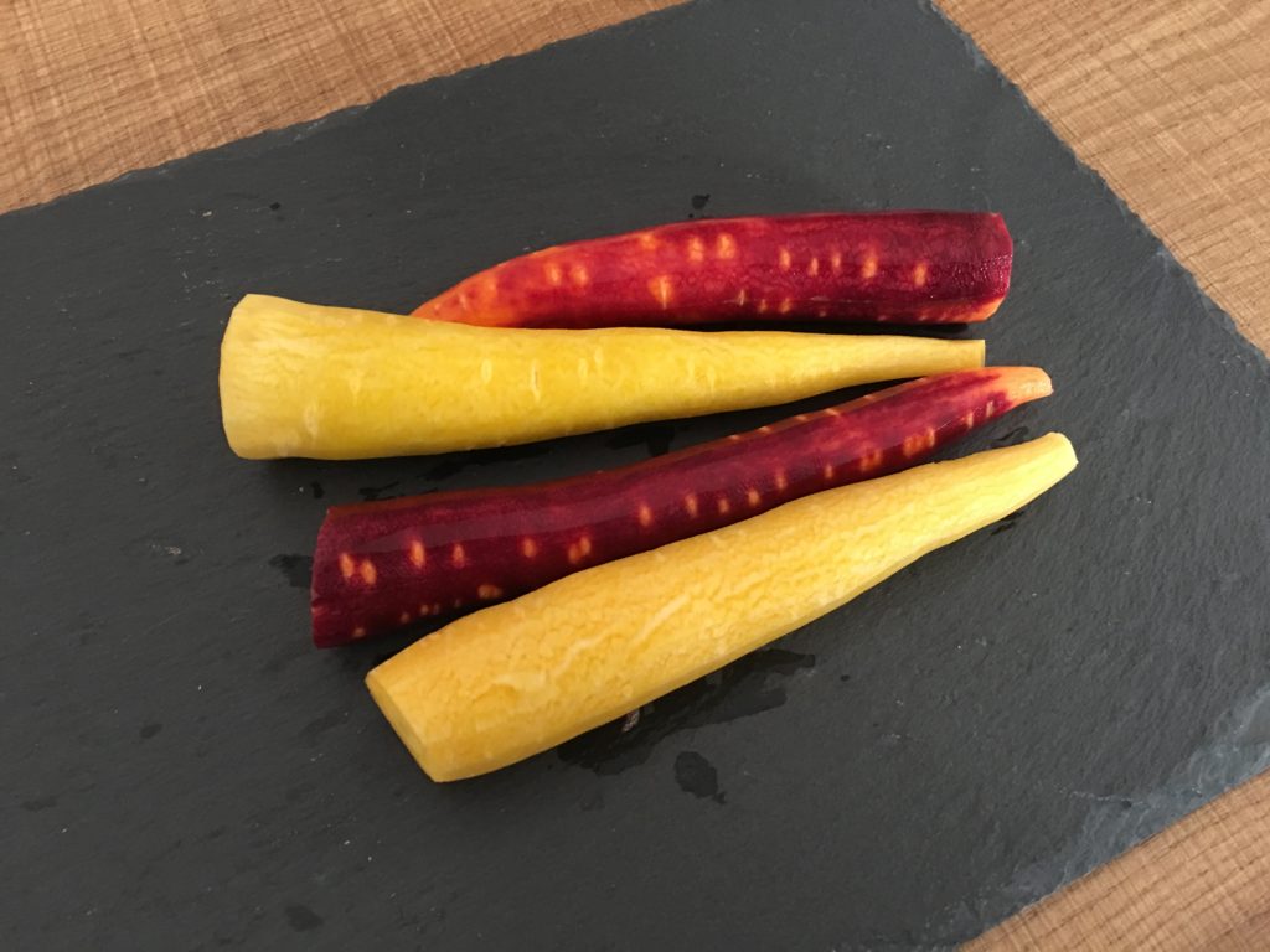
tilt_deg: -59.8
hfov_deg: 61.7
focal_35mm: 29
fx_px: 1064
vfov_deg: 48.2
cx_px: 635
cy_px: 476
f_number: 2.2
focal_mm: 4.15
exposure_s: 1/15
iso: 80
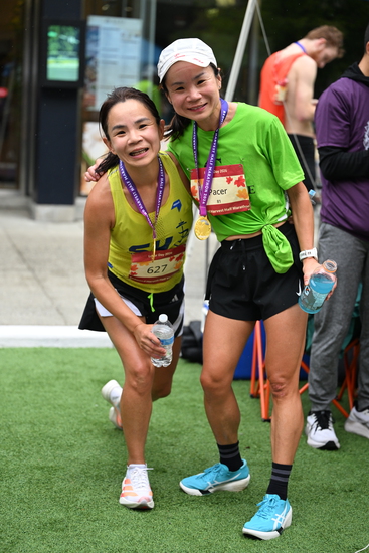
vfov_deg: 28.8
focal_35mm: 70
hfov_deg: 19.5
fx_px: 1075
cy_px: 276
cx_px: 184
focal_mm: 70
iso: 1250
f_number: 2.8
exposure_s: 1/1600
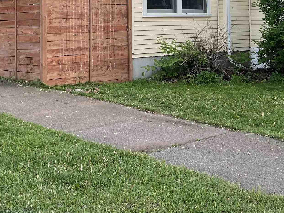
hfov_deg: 30.3
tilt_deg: +3.7
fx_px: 525
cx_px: 154
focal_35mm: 64
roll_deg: +0.4
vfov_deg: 21.9
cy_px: -11
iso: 40
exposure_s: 1/144
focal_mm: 5.7
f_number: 1.5
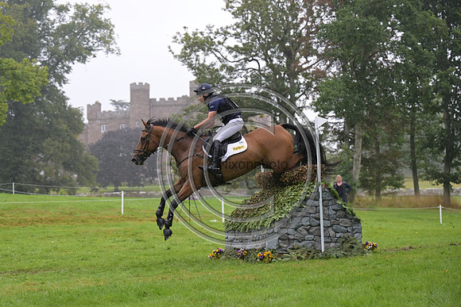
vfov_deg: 16.7
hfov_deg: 24.8
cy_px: 154
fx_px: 1050
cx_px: 230
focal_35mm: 82
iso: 900
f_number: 4
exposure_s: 1/1250
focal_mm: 82
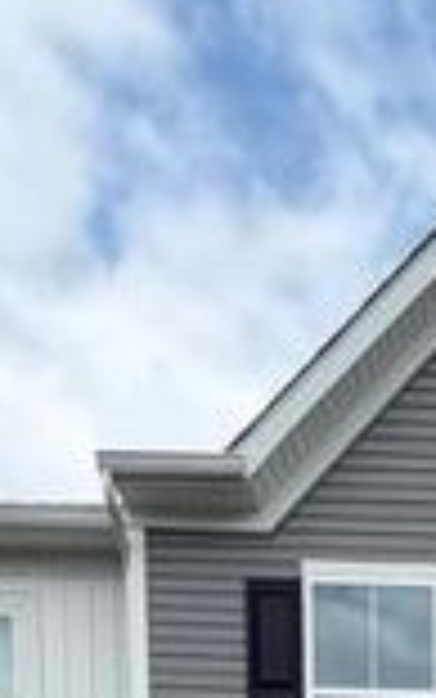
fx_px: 1216
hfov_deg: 19.3
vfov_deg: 20.6
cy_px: 1295
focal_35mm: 64
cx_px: 508
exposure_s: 1/876
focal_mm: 2.22
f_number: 2.2
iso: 25
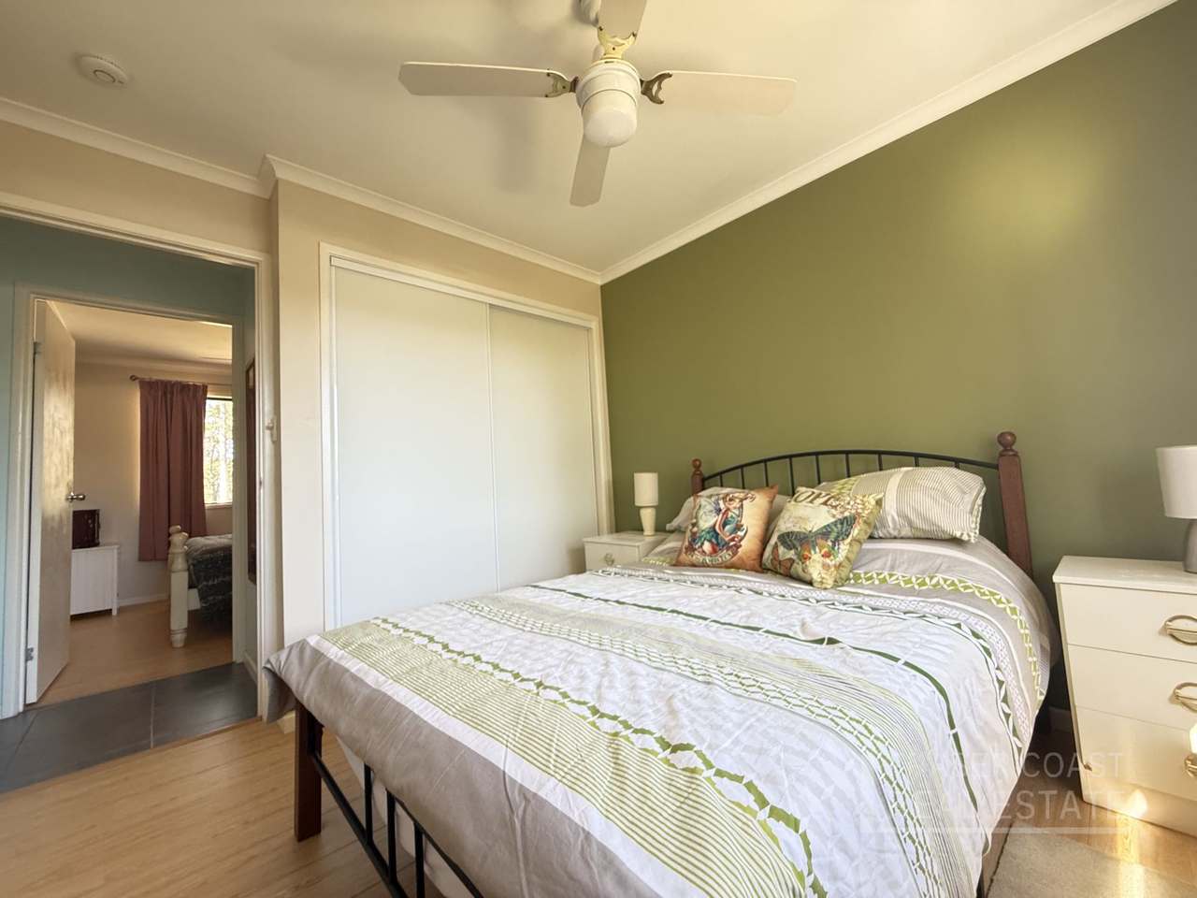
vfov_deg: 85.7
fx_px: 484
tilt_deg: +4.4
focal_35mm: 14
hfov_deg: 102.1
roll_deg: +3.9
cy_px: 449
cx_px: 598
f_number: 2.2
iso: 320
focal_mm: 2.22
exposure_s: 1/99
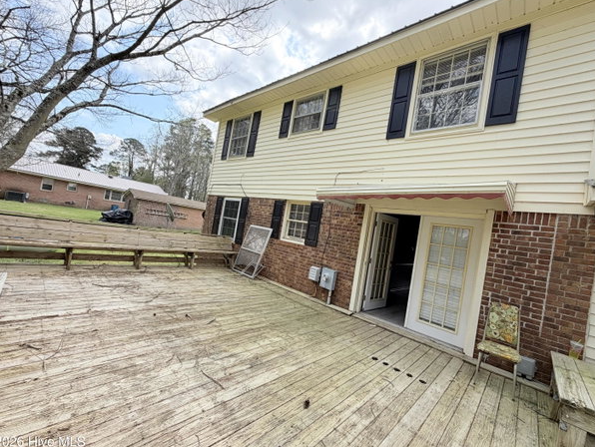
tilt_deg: +1.7
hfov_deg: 98.1
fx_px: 258
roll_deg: -8.7
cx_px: 302
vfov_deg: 81.8
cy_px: 224
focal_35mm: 15
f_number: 2.2
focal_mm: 2.22
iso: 40
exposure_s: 1/585
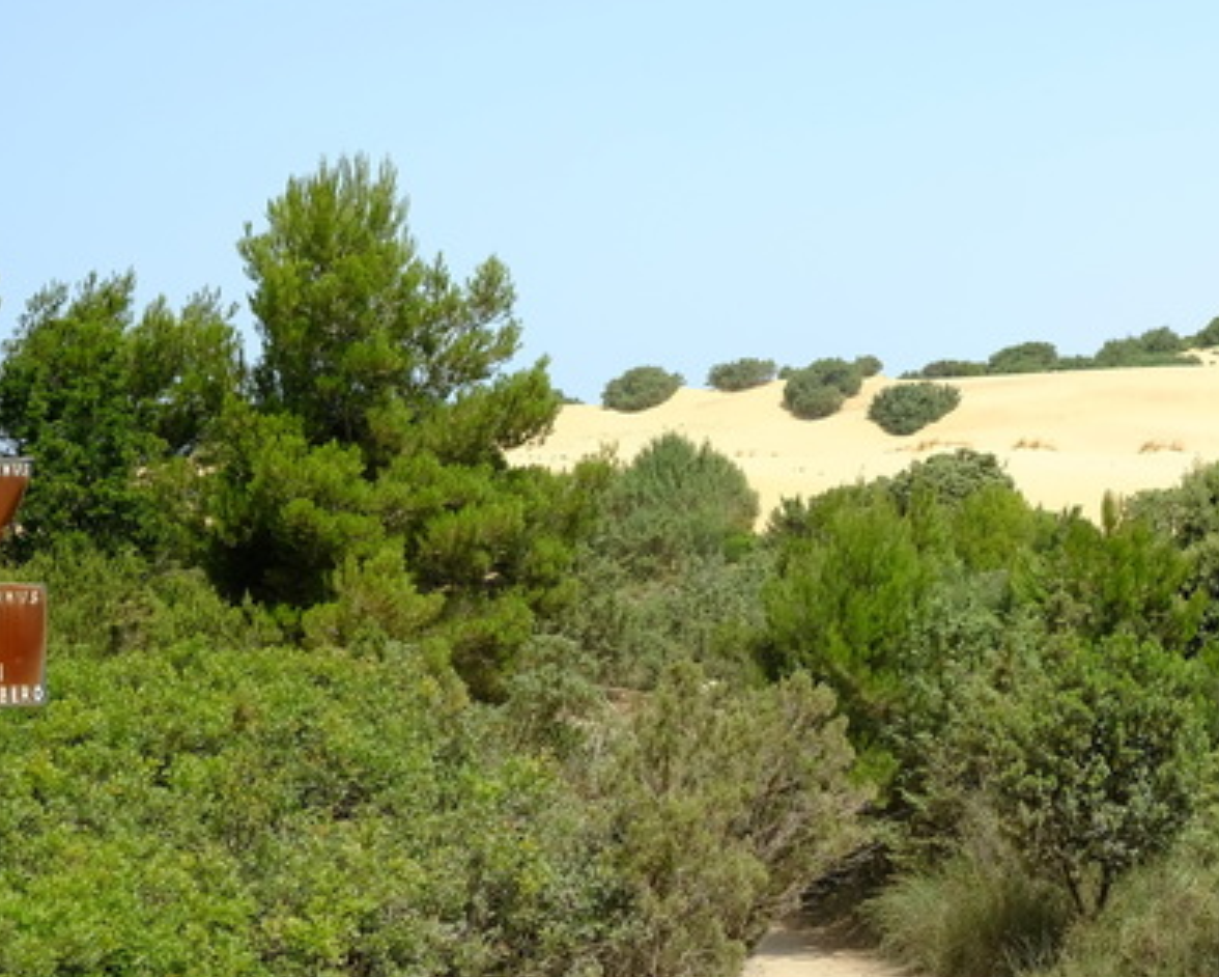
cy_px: 658
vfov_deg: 22.7
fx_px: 2418
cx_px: 1036
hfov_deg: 27.5
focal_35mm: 67
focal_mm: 23
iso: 200
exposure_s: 1/125
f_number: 8
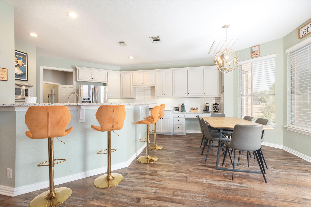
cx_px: 156
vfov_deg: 73.8
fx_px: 138
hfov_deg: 96.7
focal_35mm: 16
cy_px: 104
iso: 100
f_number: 7.1
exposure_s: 1/2.5
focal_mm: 16
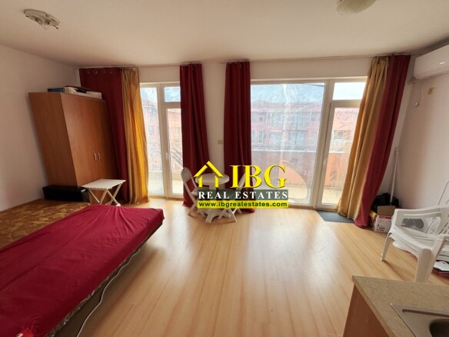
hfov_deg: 102.1
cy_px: 168
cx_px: 224
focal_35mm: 14
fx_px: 182
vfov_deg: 85.7
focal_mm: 2.22
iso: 40
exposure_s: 1/117
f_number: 2.2
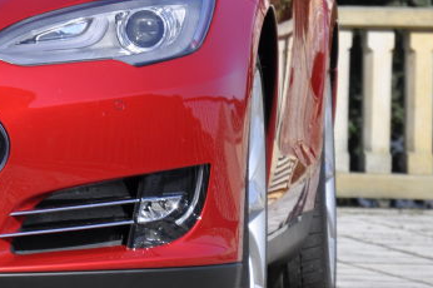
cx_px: -158
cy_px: 33
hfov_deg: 4.4
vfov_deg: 2.9
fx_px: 5605
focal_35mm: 466
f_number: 9
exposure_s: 1/320
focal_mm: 105
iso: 200
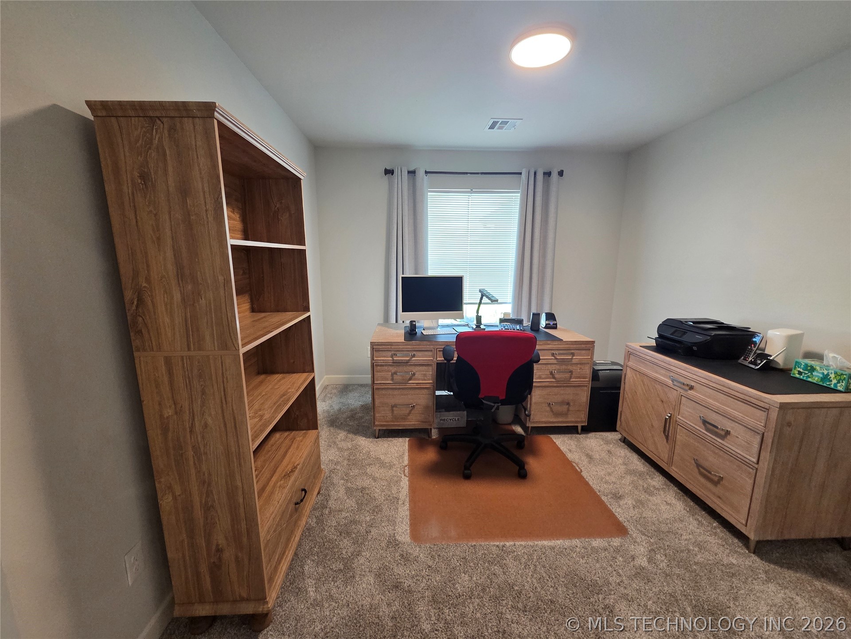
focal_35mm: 13
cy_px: 320
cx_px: 426
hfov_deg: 106.2
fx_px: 320
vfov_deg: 89.9
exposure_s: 1/60
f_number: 2.2
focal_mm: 2.2
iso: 320
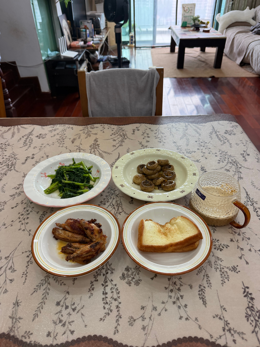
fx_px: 240
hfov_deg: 56.8
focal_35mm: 24
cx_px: 130
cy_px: 174
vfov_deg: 71.6
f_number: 1.78
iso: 200
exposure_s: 1/100
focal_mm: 6.76
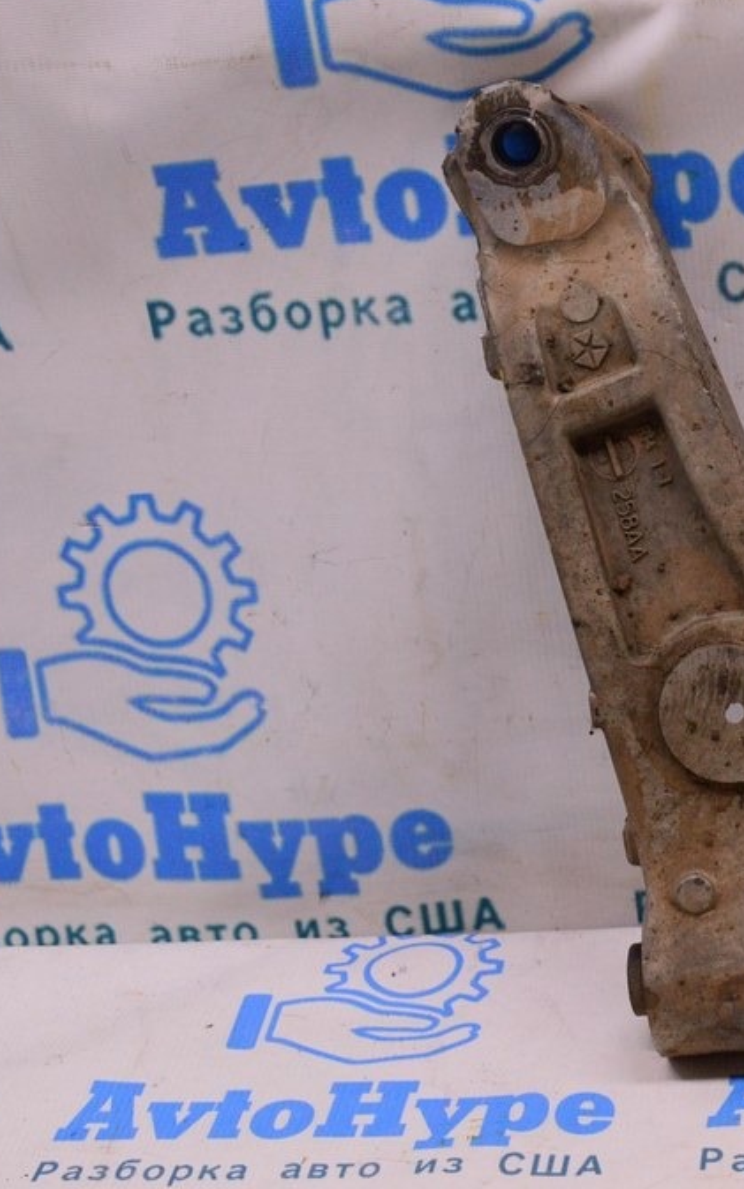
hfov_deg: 16.2
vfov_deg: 26.1
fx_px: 2561
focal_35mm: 79
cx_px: 737
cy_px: 593
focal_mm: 34
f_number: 8
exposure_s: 1/125
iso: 1600
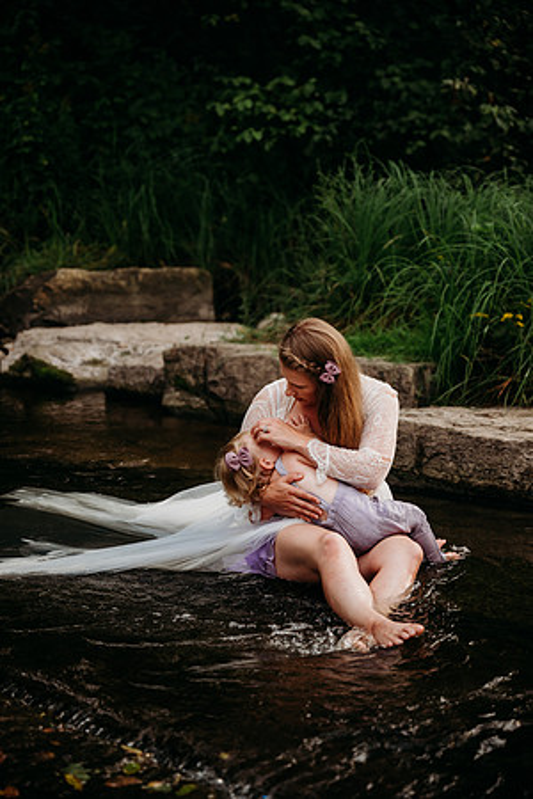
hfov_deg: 19.5
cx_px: 266
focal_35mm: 70
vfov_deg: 28.8
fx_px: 1554
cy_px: 400
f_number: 2.8
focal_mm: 70
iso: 500
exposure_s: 1/1000
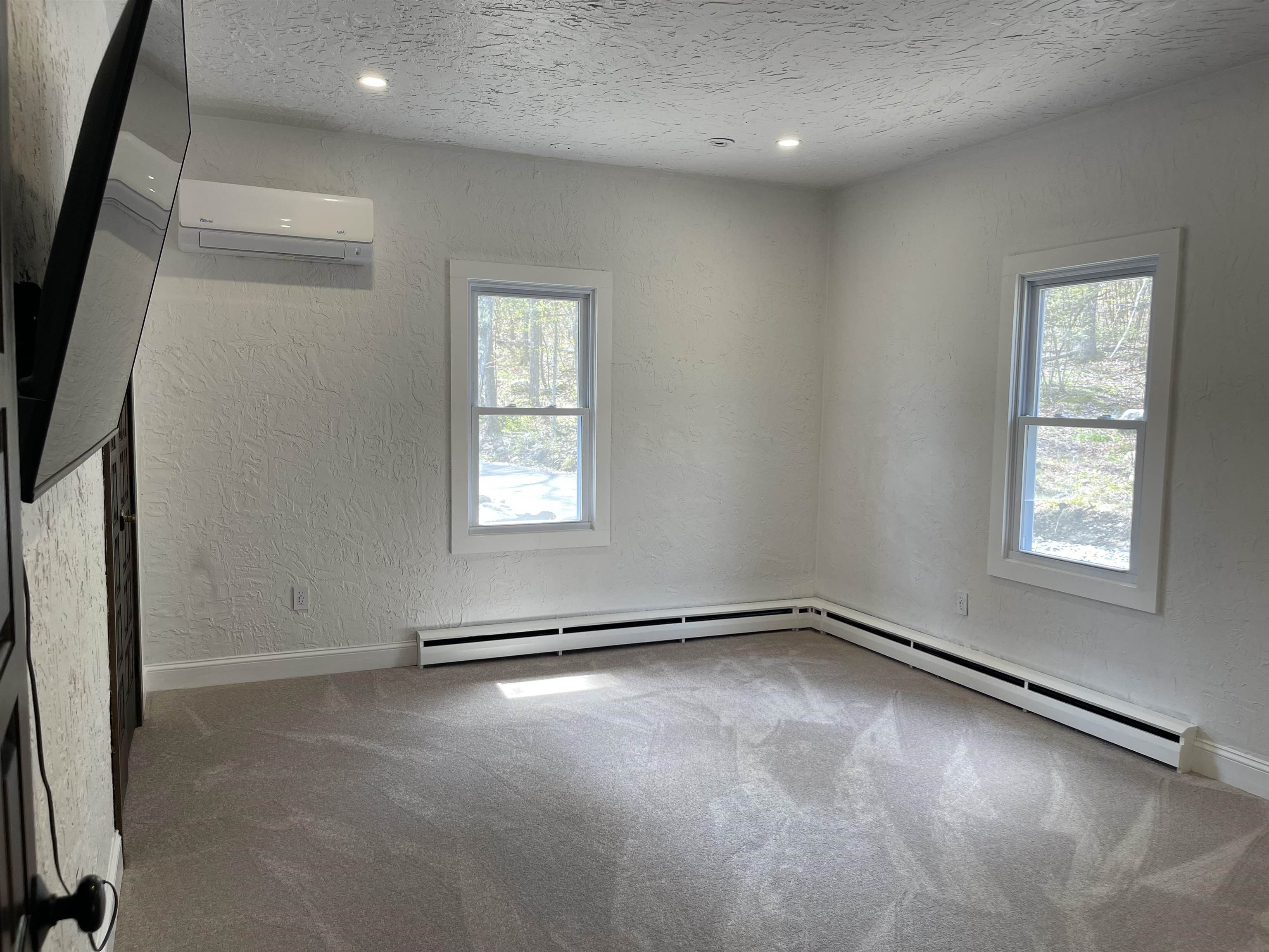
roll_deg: -1.7
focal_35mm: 25
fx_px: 916
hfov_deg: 69.4
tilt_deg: -4.2
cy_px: 476
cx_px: 634
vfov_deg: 54.9
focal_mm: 5.1
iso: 64
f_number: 1.6
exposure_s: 1/120
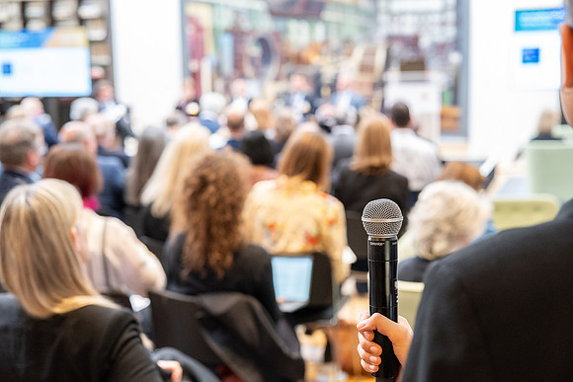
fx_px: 796
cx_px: 286
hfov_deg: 39.6
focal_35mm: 50
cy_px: 191
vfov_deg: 27.0
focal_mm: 50
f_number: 3.5
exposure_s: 1/125
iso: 3200
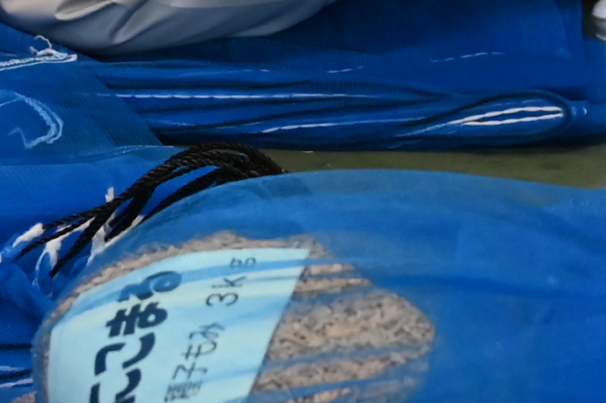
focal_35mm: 306
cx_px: 420
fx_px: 5148
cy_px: -309
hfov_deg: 6.7
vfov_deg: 4.4
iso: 2200
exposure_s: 1/125
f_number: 5.3
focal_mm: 45
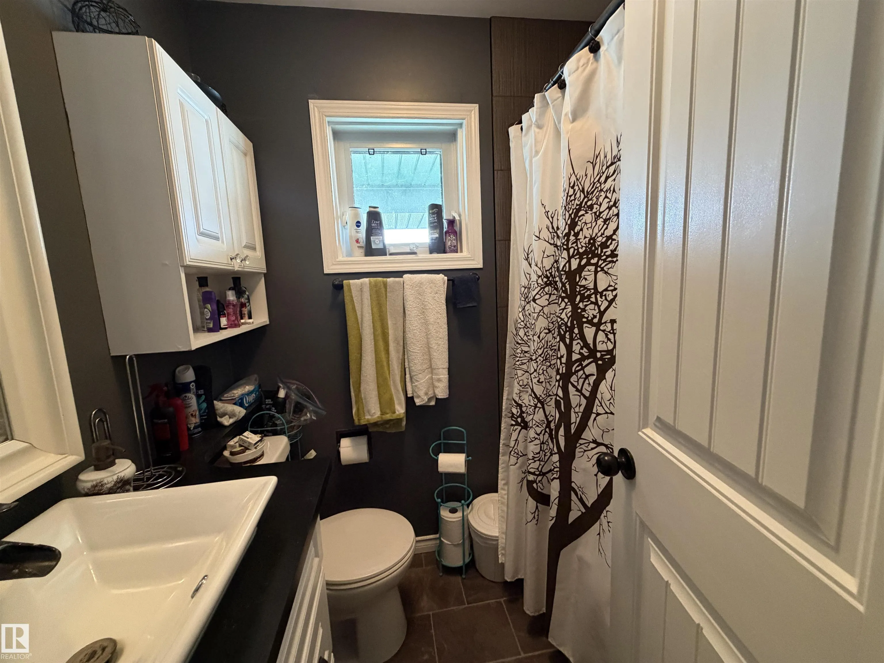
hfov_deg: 102.1
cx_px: 442
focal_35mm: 14
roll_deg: +3.6
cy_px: 332
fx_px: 358
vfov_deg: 85.7
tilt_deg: -8.6
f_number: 2.2
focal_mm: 2.22
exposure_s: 1/60
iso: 500
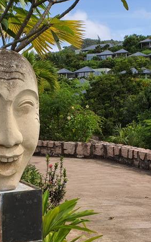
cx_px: 31
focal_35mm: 60
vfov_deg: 33.6
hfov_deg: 21.4
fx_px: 395
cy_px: 164
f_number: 2.4
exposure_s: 1/1548
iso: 50
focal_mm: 4.3
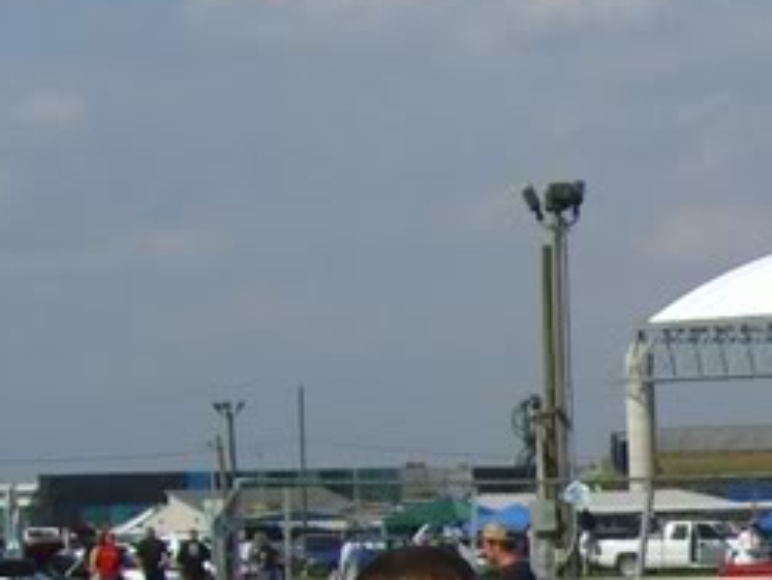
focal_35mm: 156
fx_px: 3481
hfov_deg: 11.5
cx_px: 1522
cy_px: 651
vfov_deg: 9.4
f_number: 8
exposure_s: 1/320
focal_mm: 7.9
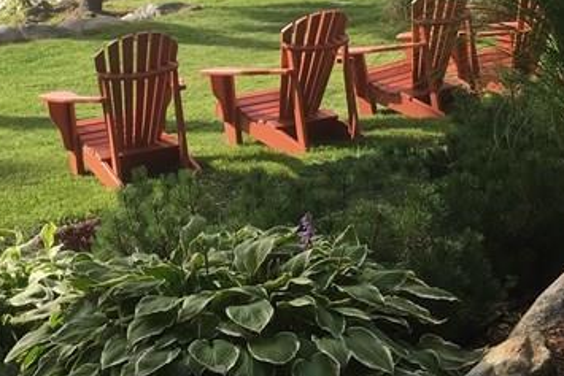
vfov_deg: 15.1
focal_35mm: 87
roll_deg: -0.7
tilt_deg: -7.1
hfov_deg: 23.2
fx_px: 1363
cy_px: -94
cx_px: 178
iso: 25
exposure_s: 1/337
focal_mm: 4.15
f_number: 2.2
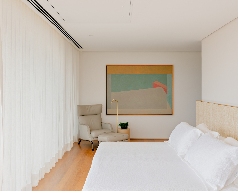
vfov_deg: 47.1
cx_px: 128
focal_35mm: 31
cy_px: 93
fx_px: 218
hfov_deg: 57.1
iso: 200
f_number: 9
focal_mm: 36.9
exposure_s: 1/20
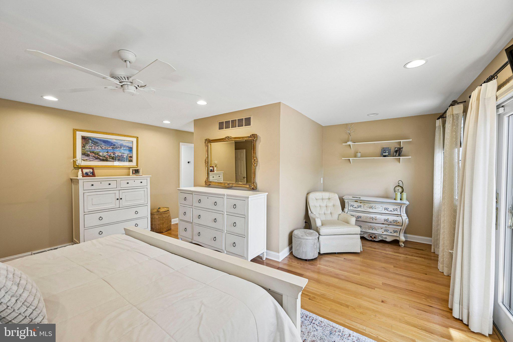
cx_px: 256
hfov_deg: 104.3
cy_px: 171
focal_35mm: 14
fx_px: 199
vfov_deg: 81.2
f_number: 8
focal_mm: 14
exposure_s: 1/15
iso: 250
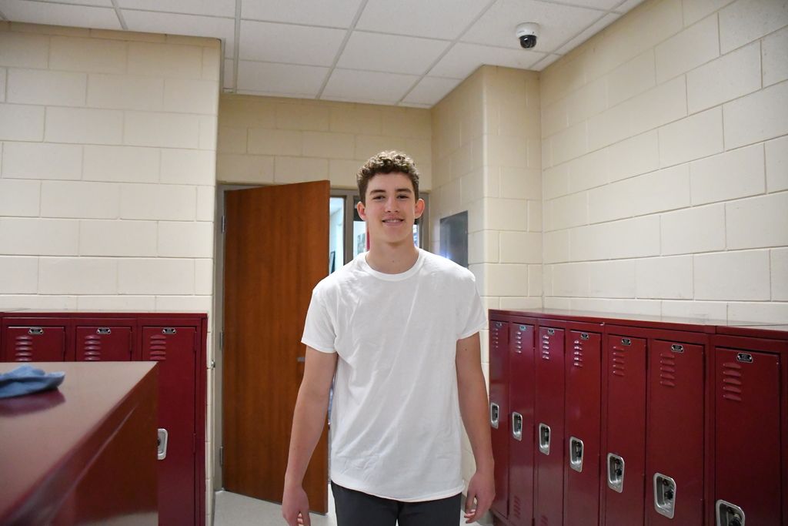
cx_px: 394
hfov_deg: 67.4
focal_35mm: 27
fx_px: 591
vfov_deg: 47.9
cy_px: 263
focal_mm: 18
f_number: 3.5
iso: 10000
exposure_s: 1/640
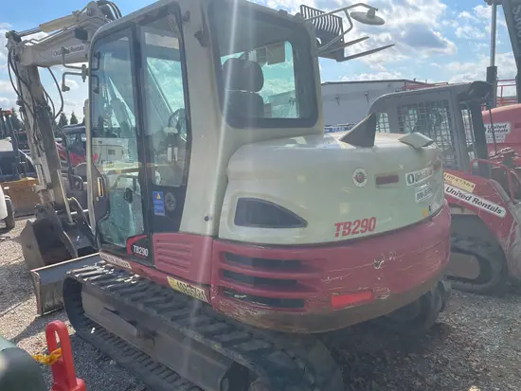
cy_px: 196
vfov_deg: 53.1
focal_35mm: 26
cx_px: 260
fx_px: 391
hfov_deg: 67.3
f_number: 1.6
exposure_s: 1/3125
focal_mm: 4.2
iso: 50
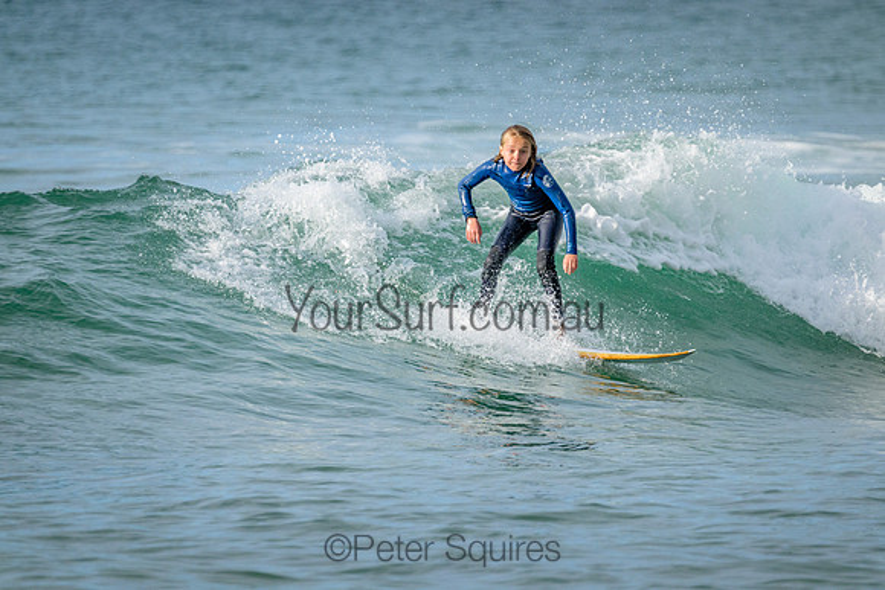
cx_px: 442
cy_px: 295
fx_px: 15982
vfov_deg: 2.1
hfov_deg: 3.2
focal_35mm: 650
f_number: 11
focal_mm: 650
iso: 2200
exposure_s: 1/1250
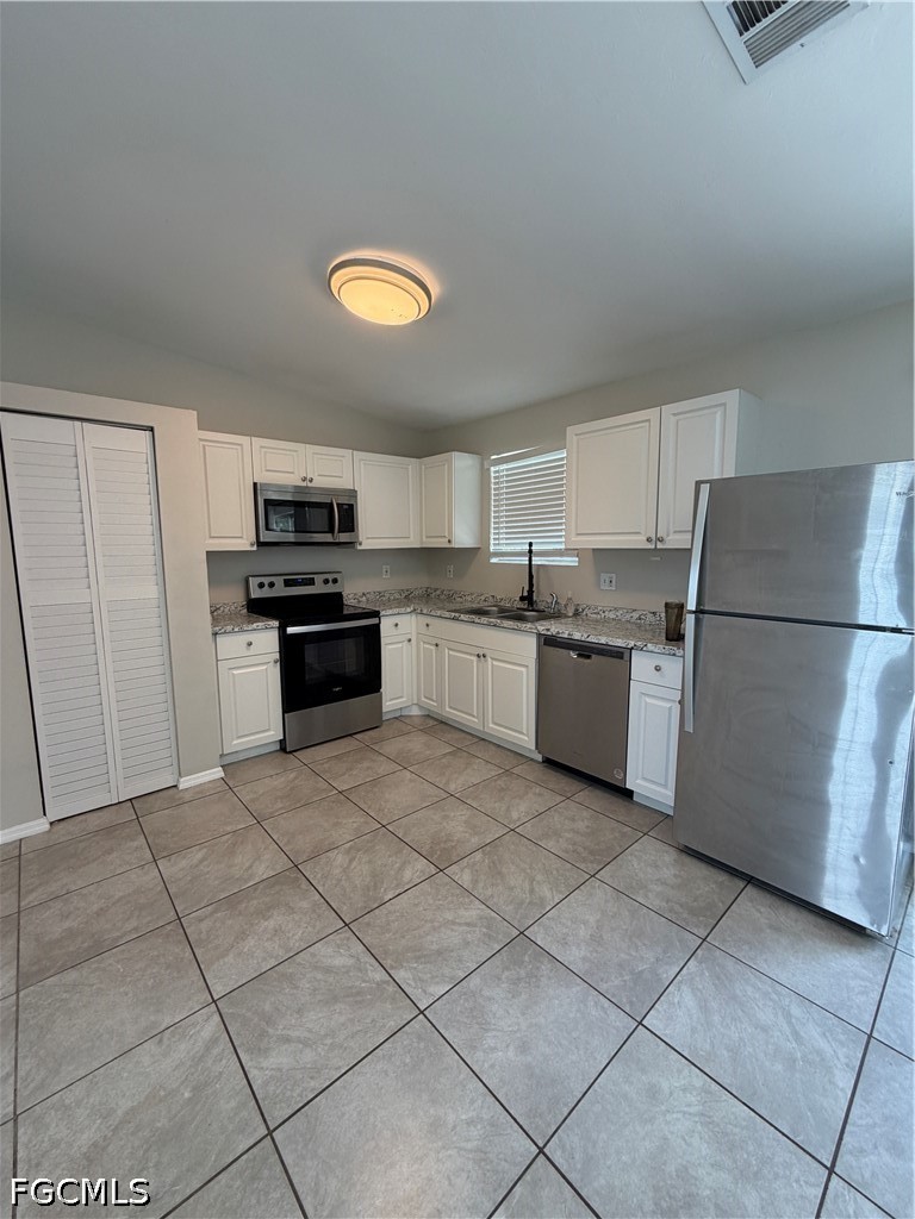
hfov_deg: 85.7
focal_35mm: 14
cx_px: 458
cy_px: 610
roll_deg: +0.6
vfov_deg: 102.1
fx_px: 493
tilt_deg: -7.1
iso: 125
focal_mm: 2.22
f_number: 2.2
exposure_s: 1/120
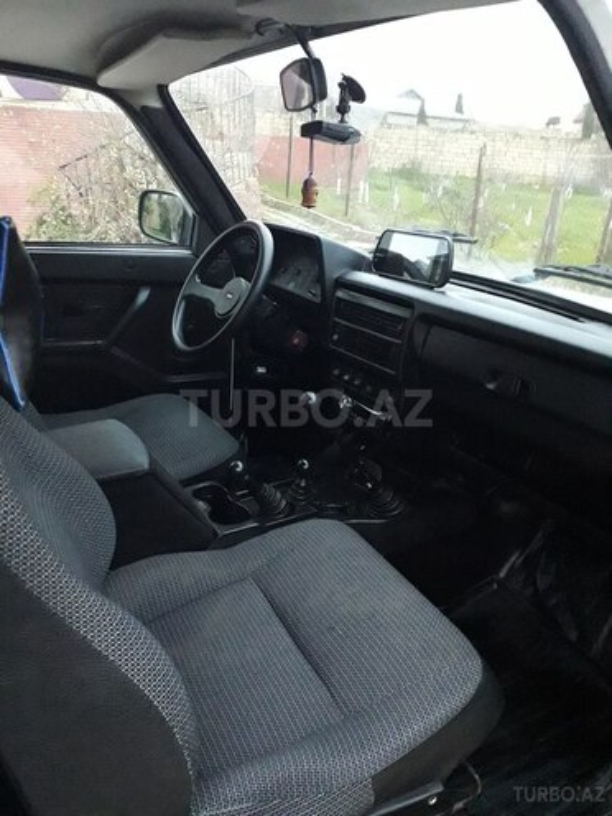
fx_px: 636
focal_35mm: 27
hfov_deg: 51.4
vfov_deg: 65.3
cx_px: 306
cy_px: 408
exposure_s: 1/17
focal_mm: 3.6
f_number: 1.9
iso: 800
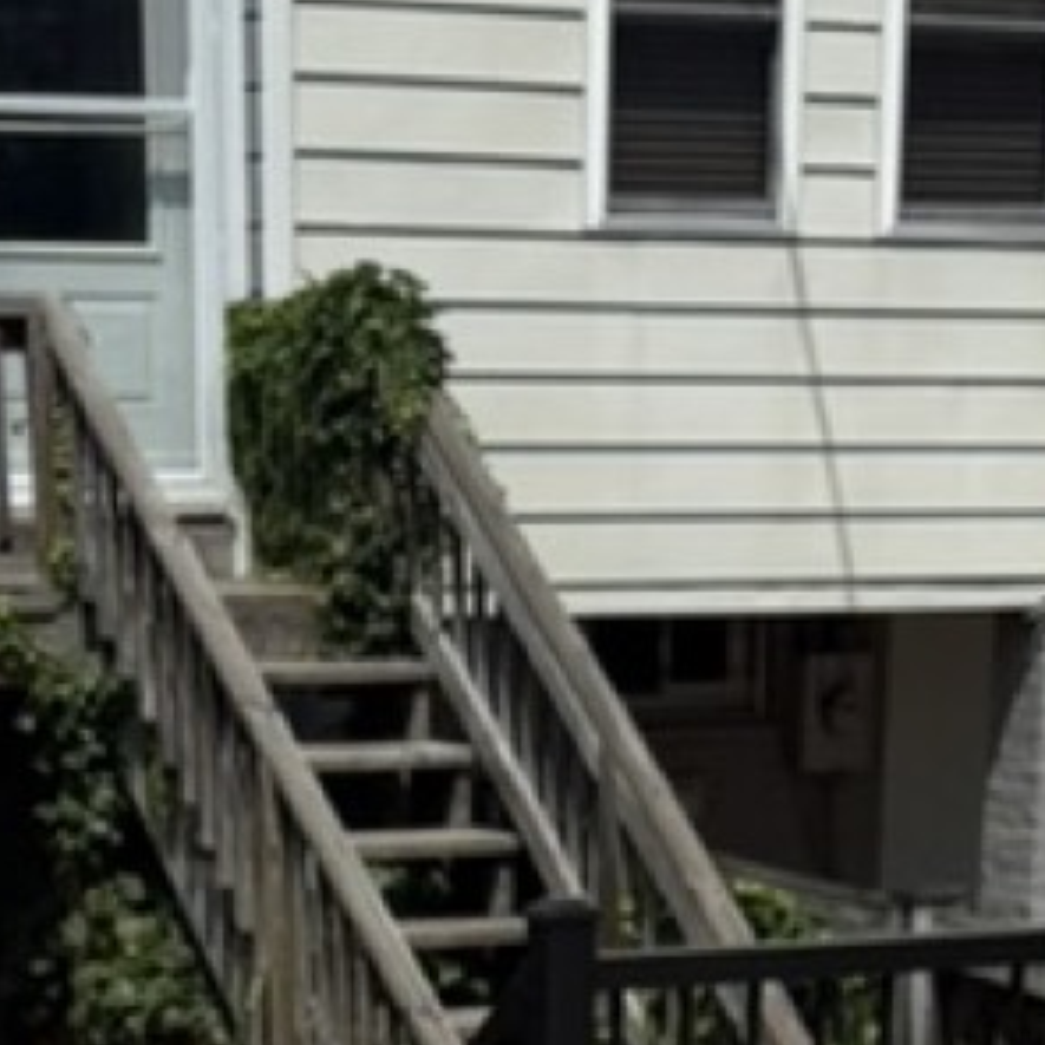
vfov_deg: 12.6
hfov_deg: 15.2
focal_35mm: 115
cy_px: 2306
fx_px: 3928
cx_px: 499
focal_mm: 6.76
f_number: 1.78
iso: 80
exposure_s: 1/9091
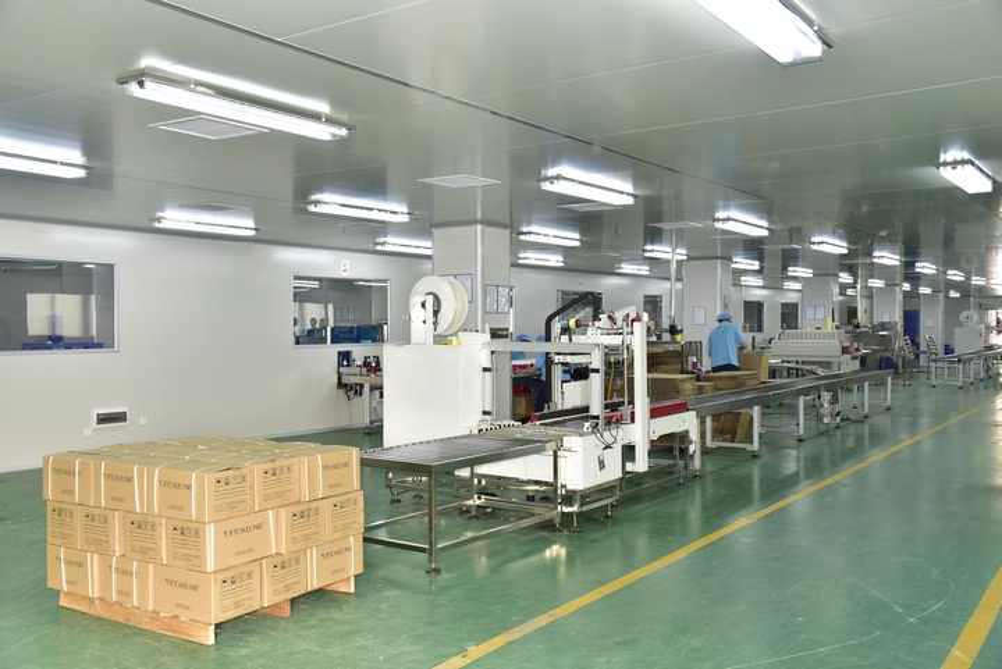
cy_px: 334
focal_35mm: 34
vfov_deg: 38.9
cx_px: 501
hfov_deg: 55.8
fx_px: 947
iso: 1000
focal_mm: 34
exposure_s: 1/30
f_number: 7.1
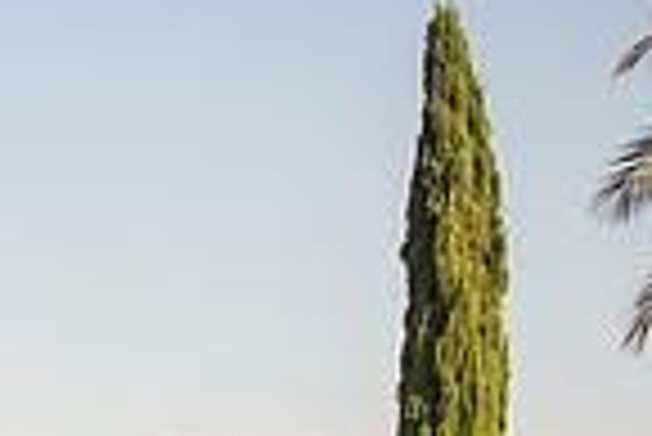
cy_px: 753
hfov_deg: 17.4
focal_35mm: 96
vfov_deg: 13.1
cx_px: -508
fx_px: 1740
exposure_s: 1/640
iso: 100
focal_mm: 24
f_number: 2.8
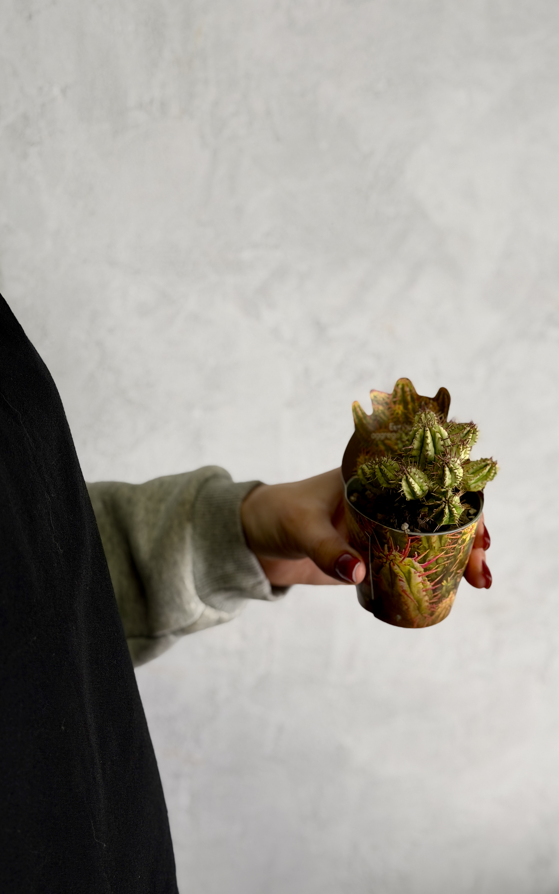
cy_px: 447
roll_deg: +1.8
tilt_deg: -15.7
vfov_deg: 39.6
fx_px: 1243
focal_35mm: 51
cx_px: 330
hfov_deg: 25.3
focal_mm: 6.76
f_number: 1.78
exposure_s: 1/466
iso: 64
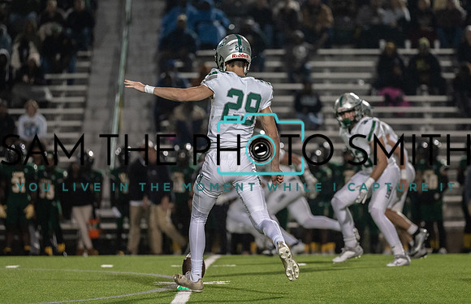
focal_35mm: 269
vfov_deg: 5.0
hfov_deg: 7.7
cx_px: 269
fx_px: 3486
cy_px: 143
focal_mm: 200
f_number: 2.8
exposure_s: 1/1250
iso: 3200
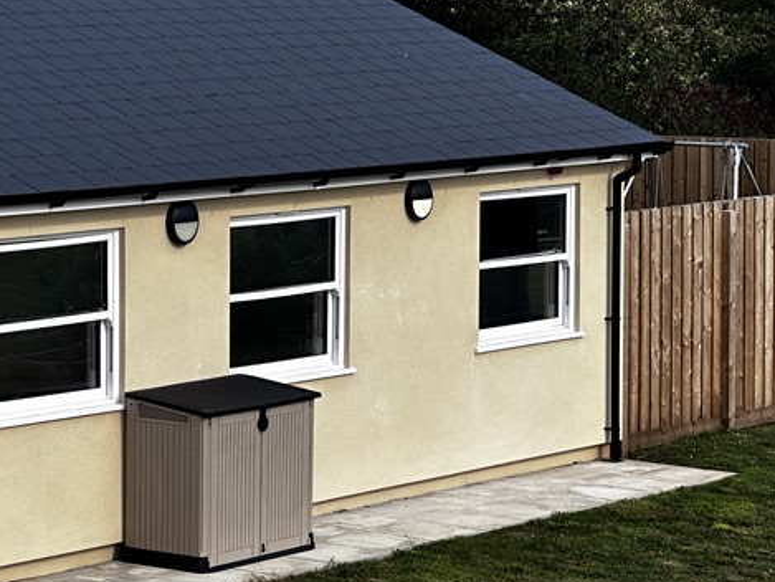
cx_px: 251
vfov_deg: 8.8
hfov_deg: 11.7
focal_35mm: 168
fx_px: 3762
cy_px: 154
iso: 32
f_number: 2.8
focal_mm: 9
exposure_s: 1/541
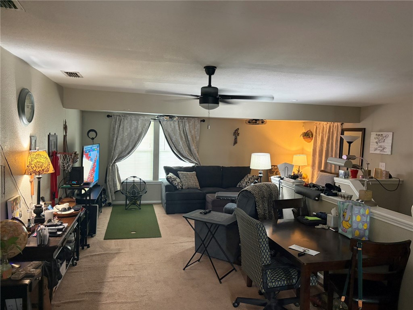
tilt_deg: -3.7
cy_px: 155
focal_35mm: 26
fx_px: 310
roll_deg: -1.2
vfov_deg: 53.1
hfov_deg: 67.3
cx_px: 206
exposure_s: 1/40
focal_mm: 5.96
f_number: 1.6
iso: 400
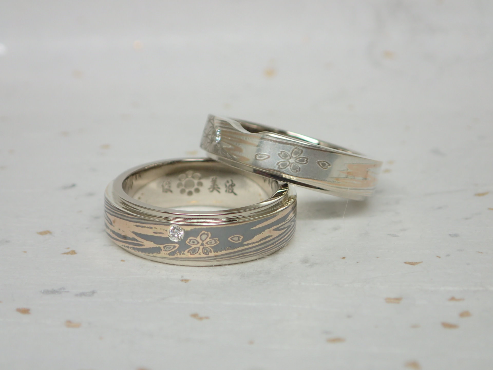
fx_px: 1424
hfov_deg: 19.6
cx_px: 246
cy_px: 185
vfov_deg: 14.8
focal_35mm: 100
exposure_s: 1/100
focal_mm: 18
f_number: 4.9
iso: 250
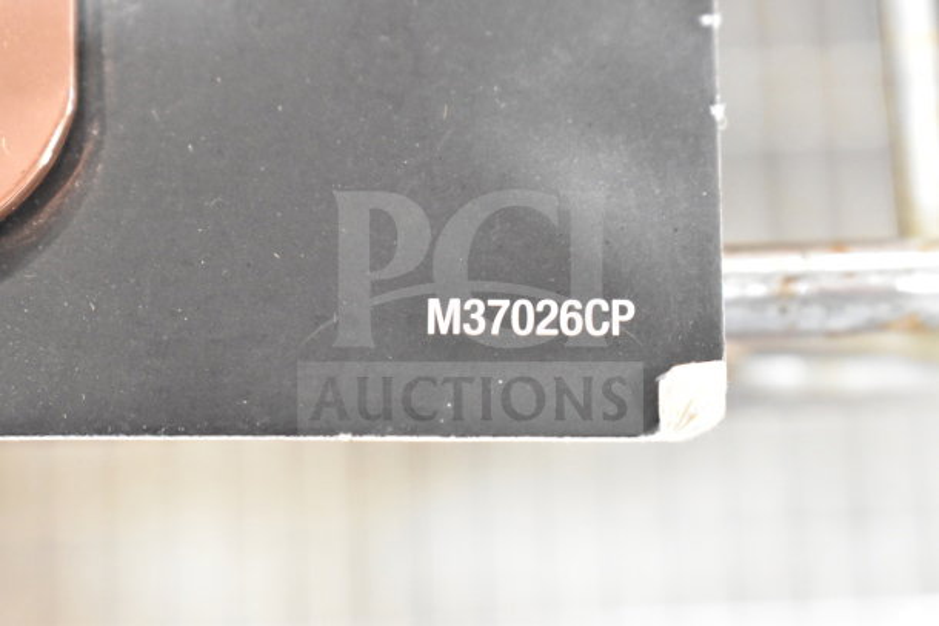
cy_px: 313
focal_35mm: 82
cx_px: 470
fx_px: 2152
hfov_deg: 24.6
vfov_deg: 16.6
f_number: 5.6
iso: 9000
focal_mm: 55
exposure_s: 1/100
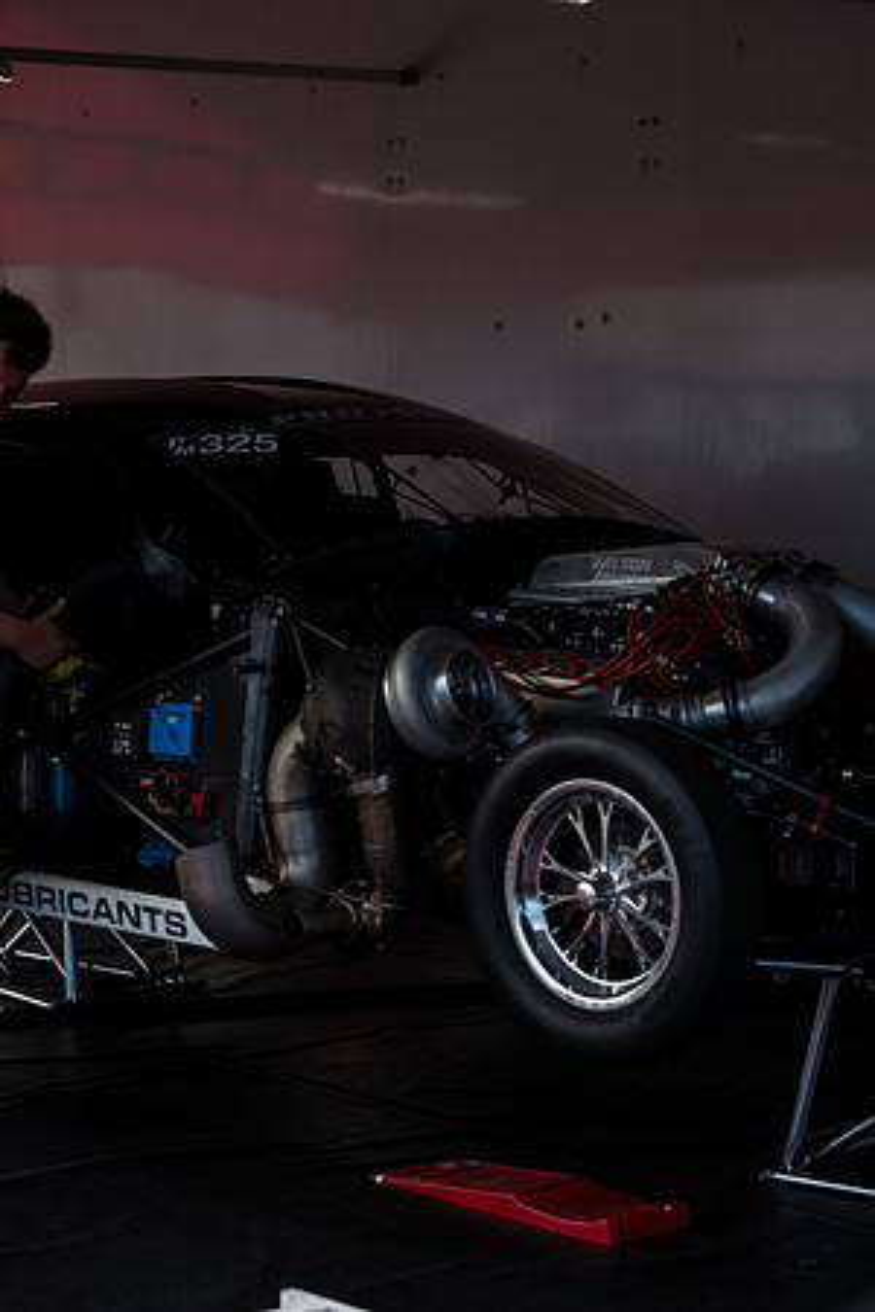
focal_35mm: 81
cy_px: 656
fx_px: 2953
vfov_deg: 25.1
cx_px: 438
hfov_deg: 16.9
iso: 400
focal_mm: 54.1
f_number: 9
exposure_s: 1/200
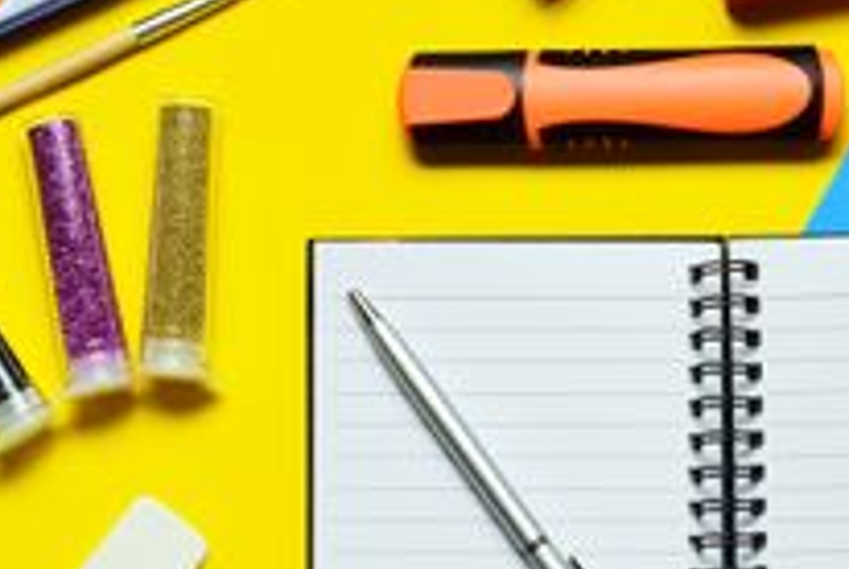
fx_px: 4393
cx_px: 503
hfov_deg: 11.0
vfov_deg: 7.4
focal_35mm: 186
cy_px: 513
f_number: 14
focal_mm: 50
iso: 100
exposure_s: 1/4
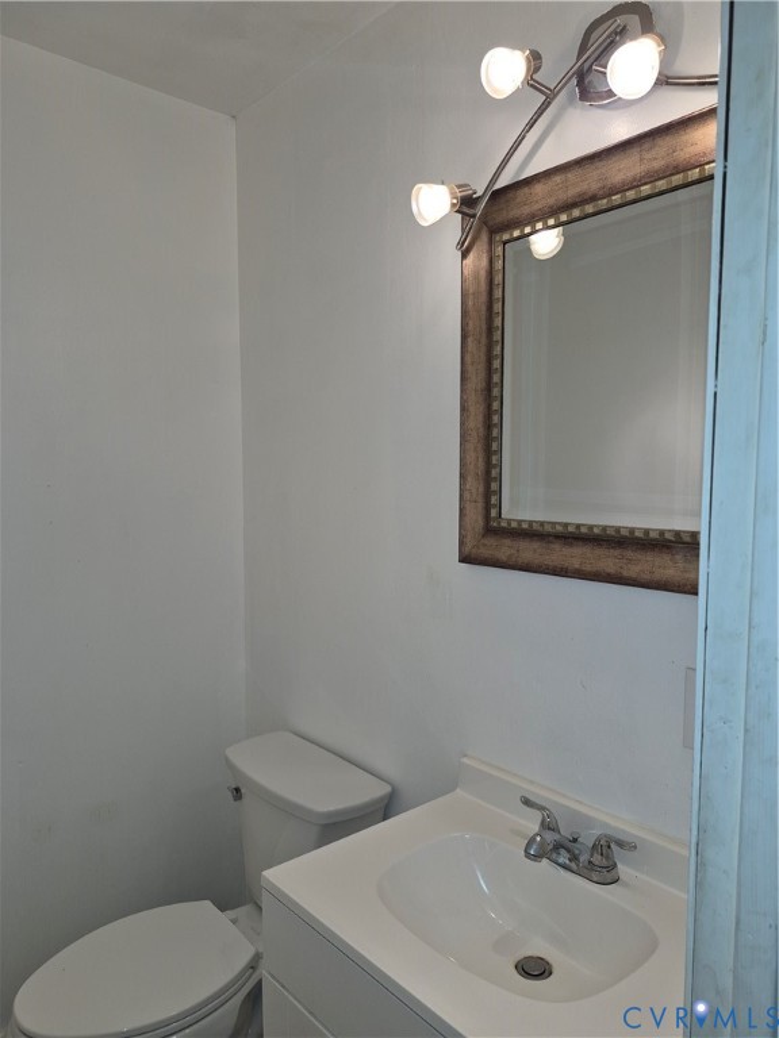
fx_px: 690
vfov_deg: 73.9
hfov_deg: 58.9
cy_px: 519
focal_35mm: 23
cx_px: 390
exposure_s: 1/120
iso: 50
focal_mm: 5.4
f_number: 1.8
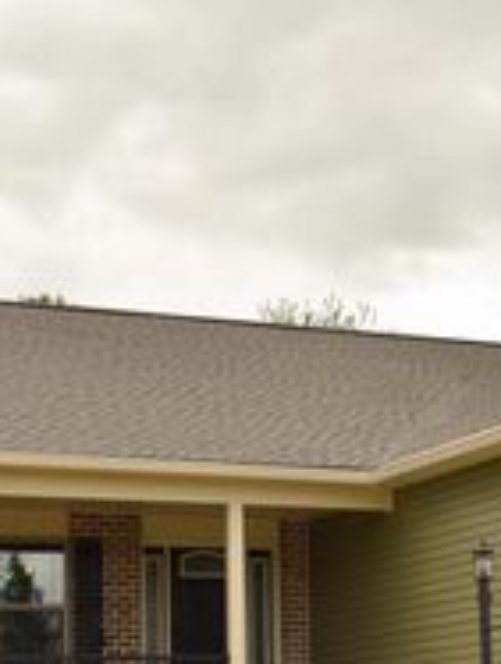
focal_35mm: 100
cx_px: 533
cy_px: 520
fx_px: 1923
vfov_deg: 19.4
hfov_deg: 14.5
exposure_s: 1/200
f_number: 9
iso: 100
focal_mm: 26
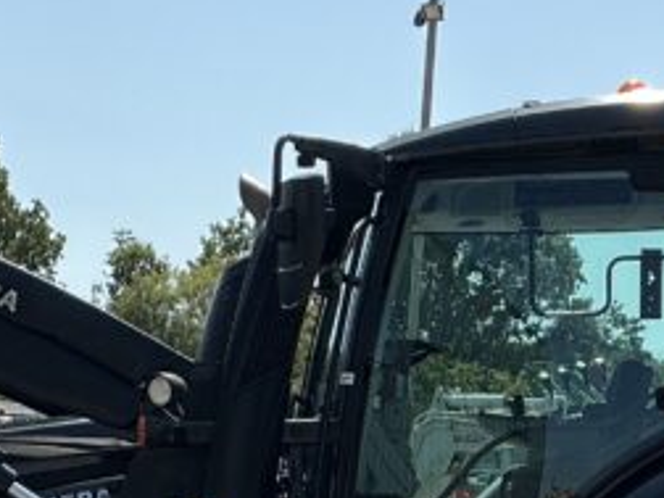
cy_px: 490
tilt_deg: +1.3
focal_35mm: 114
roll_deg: -2.4
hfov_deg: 17.2
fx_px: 2187
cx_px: 237
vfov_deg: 12.8
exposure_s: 1/2667
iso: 25
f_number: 1.8
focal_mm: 3
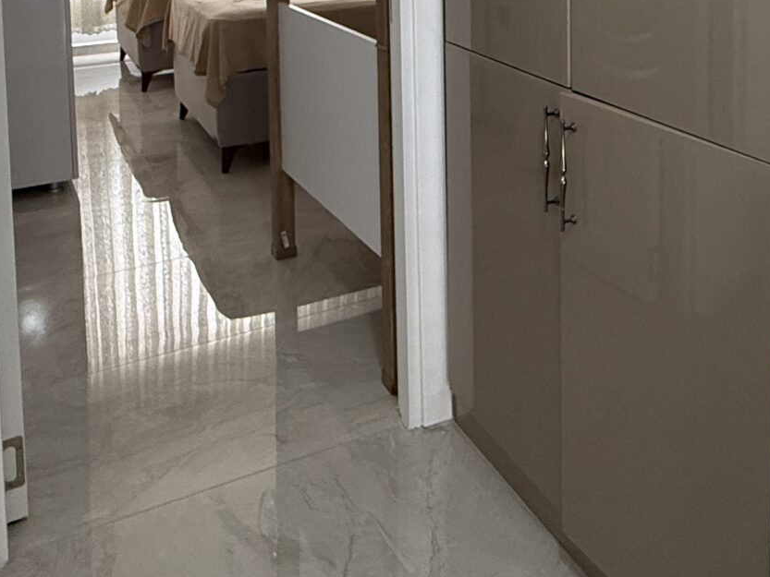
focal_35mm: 43
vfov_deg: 30.0
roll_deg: +0.2
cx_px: 529
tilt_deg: -4.4
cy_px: -65
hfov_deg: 43.1
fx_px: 957
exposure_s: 1/100
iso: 320
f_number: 2.2
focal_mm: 2.22
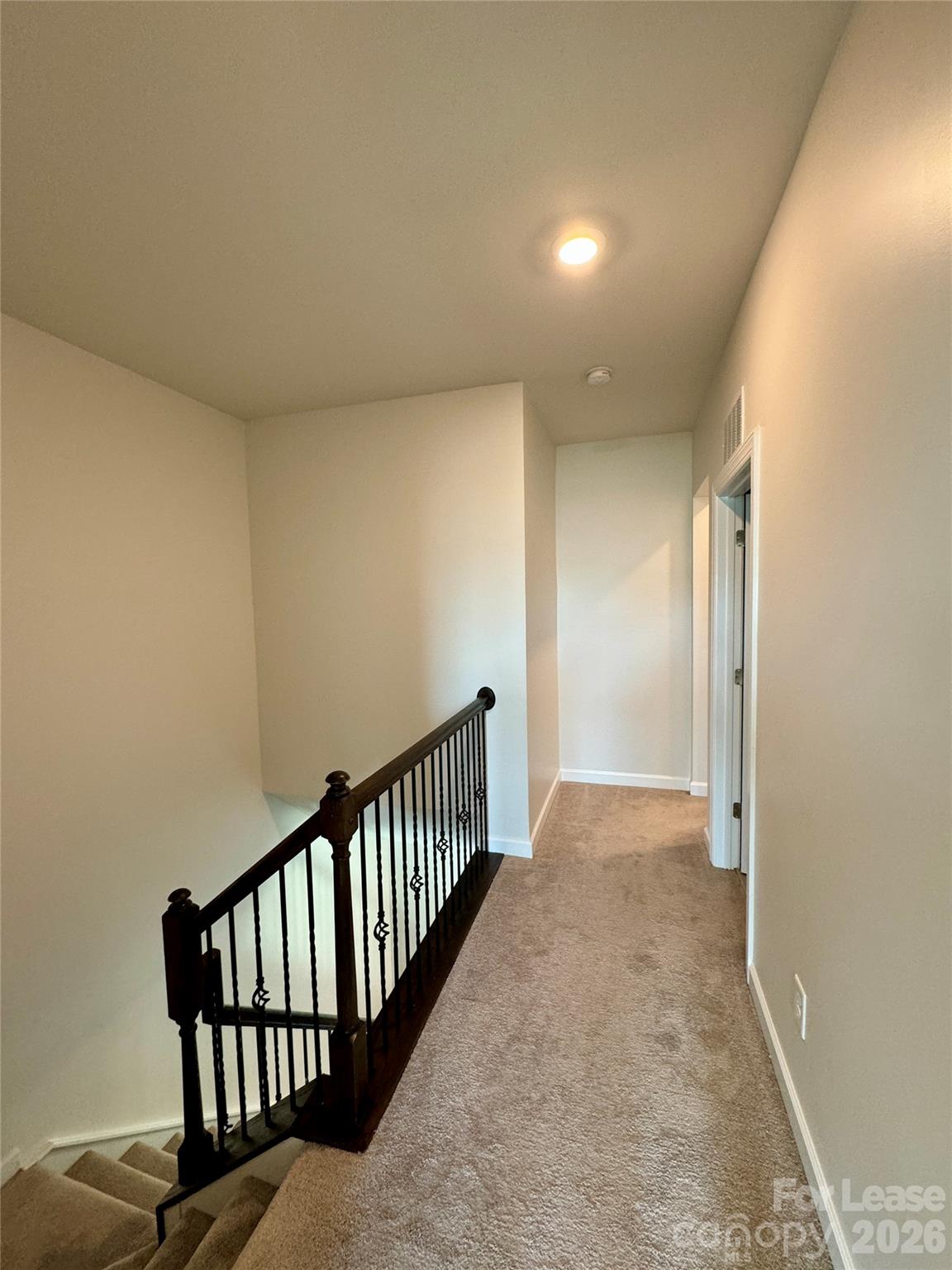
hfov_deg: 85.7
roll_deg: +2.6
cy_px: 635
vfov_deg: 102.1
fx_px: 513
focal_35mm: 14
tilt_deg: -3.4
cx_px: 476
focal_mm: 2.22
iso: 200
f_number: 2.2
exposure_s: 1/60
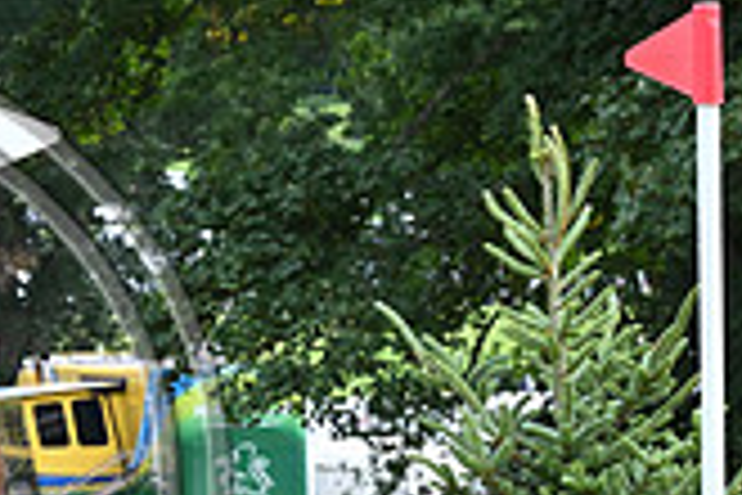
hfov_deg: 5.6
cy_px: 430
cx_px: -283
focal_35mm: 368
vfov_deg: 3.7
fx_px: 7584
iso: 2800
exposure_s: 1/1250
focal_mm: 105
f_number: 9
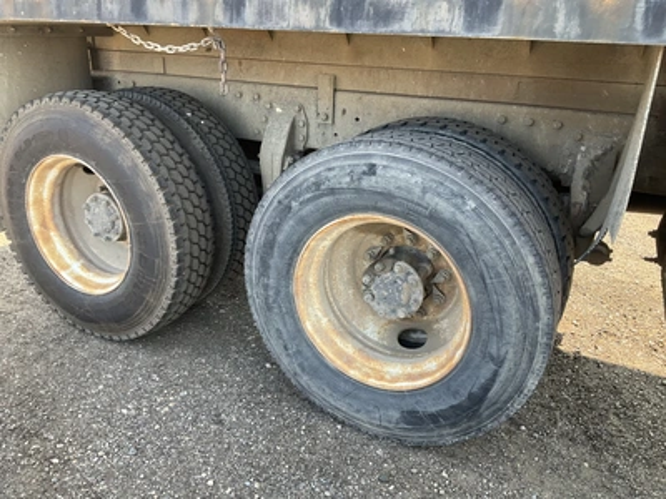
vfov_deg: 48.2
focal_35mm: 29
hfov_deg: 61.7
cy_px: 250
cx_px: 333
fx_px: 558
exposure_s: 1/122
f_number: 1.8
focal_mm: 3
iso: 25
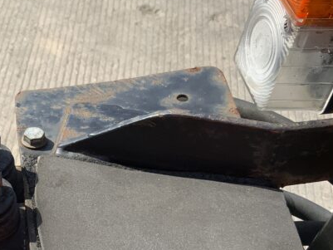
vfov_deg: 19.8
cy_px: 174
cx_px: 10
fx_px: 712
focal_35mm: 74
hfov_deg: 25.2
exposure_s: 1/1221
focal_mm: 3
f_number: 1.8
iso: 16
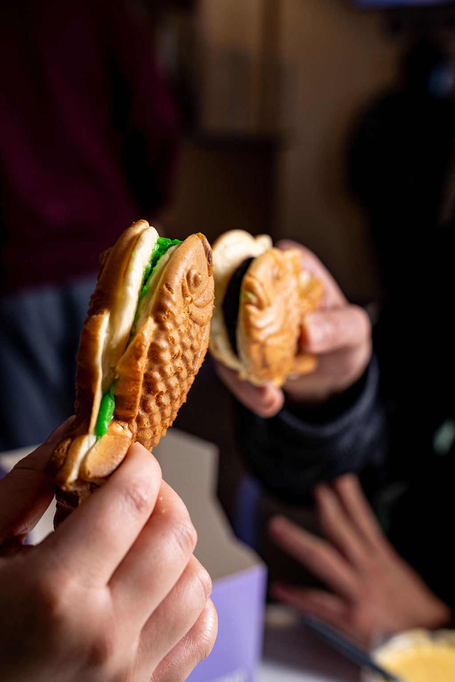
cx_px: 228
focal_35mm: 51
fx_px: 967
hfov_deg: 26.5
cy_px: 341
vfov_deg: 38.9
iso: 250
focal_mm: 51
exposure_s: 1/250
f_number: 5
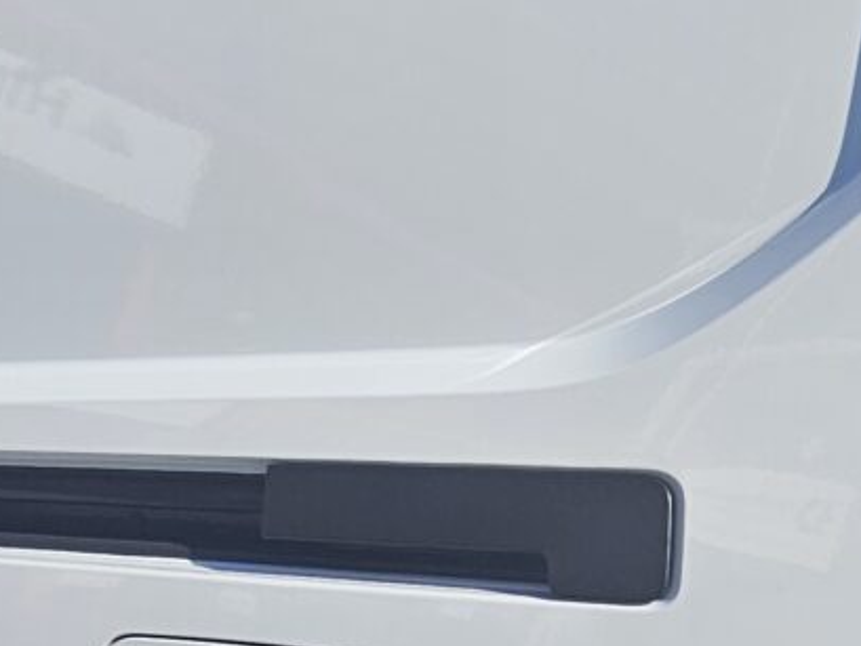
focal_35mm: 61
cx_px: 490
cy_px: 823
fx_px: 1518
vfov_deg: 21.8
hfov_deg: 31.6
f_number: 2.2
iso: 50
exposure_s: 1/3318
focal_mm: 2.2
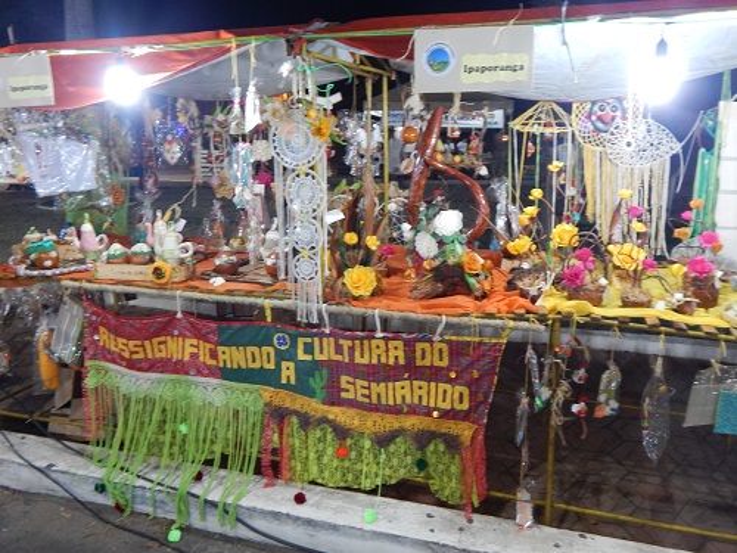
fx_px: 596
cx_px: 368
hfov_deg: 63.4
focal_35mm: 28
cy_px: 276
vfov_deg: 49.7
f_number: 3.2
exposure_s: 1/10
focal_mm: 5.1
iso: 400
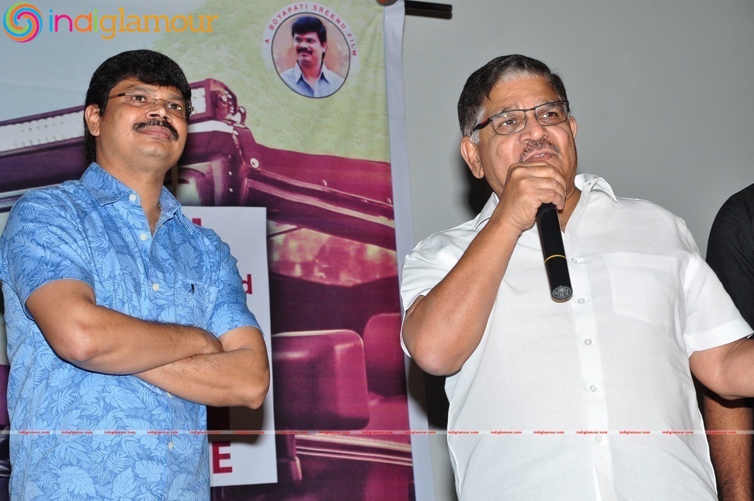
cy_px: 250
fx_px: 2510
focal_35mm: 120
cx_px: 377
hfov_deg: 17.1
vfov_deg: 11.4
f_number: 9
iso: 500
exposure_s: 1/125
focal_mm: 80
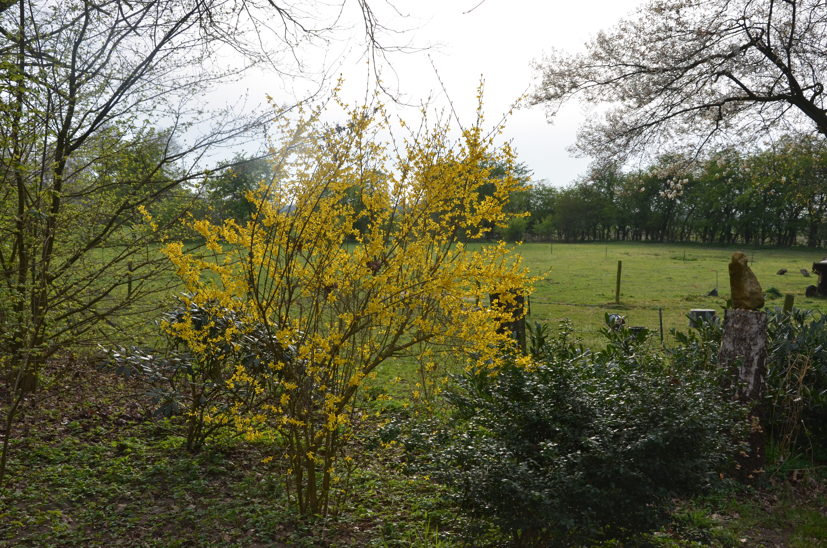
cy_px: 274
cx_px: 414
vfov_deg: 29.7
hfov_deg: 43.7
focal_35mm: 45
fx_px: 1032
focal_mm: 30
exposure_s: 1/250
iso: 200
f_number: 8
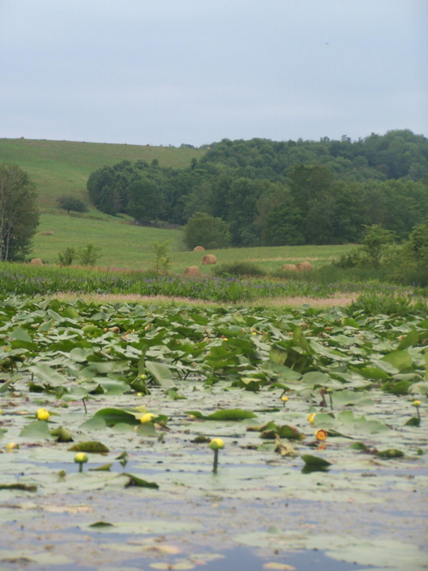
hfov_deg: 11.6
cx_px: 214
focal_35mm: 128
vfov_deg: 15.4
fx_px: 2110
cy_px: 286
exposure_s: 1/60
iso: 100
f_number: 3.2
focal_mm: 21.2
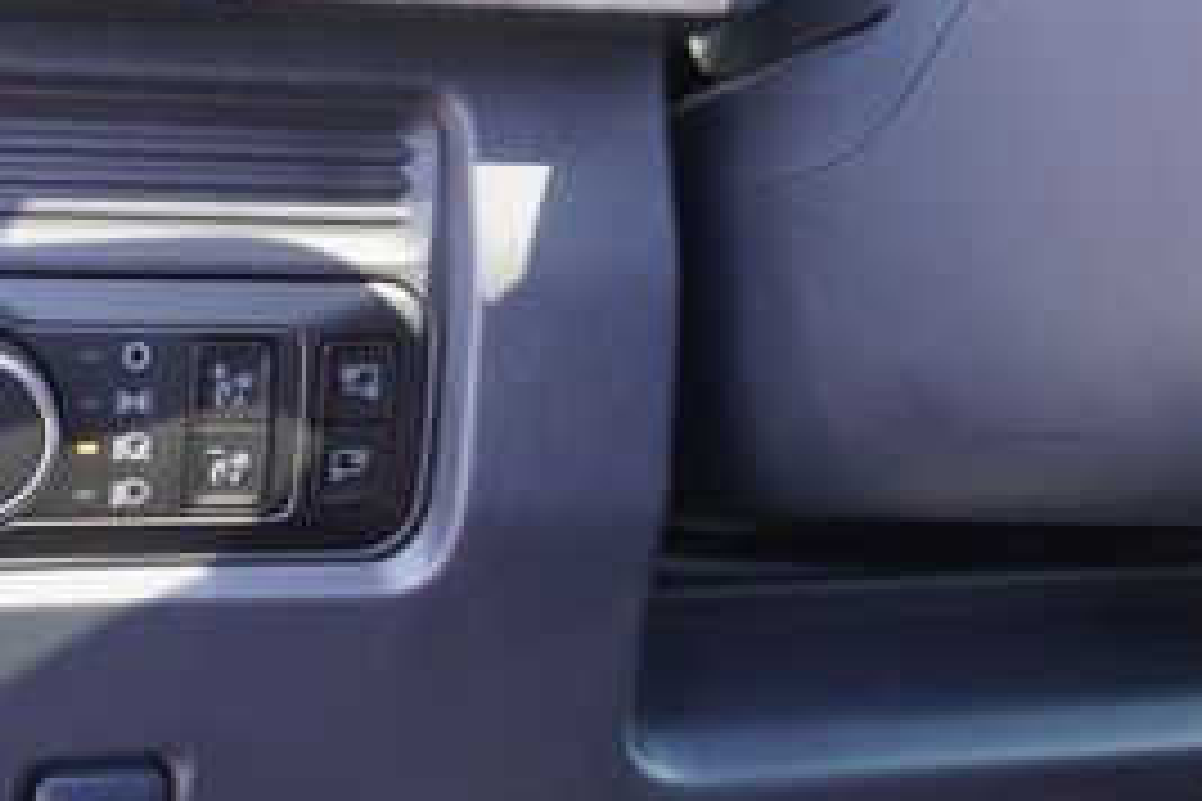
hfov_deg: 27.7
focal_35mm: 72
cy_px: 482
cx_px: 324
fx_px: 2404
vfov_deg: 18.9
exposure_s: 1/160
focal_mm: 20
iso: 640
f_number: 4
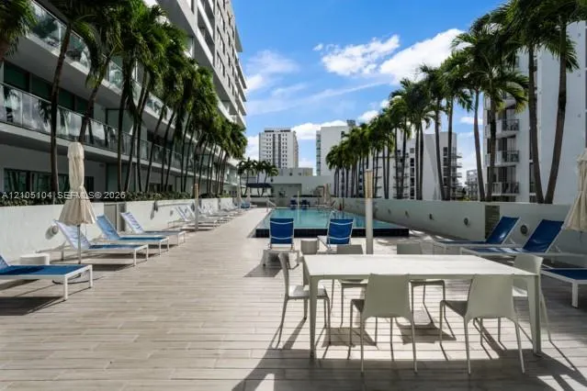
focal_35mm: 18
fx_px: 297
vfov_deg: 66.8
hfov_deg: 89.4
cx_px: 294
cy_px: 196
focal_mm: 18.2
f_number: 11
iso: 200
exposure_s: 1/250
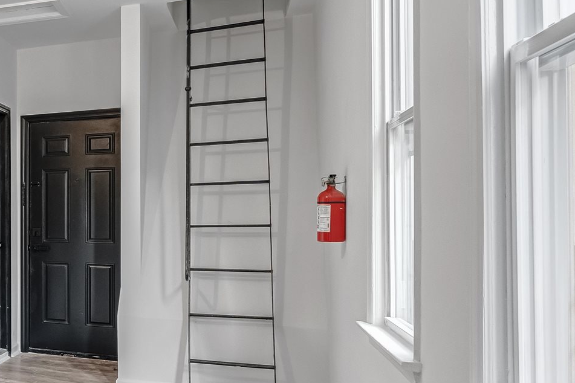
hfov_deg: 31.3
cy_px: 216
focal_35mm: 42
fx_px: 671
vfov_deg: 31.9
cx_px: -230
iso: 250
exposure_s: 1/2.5
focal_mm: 13
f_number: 8
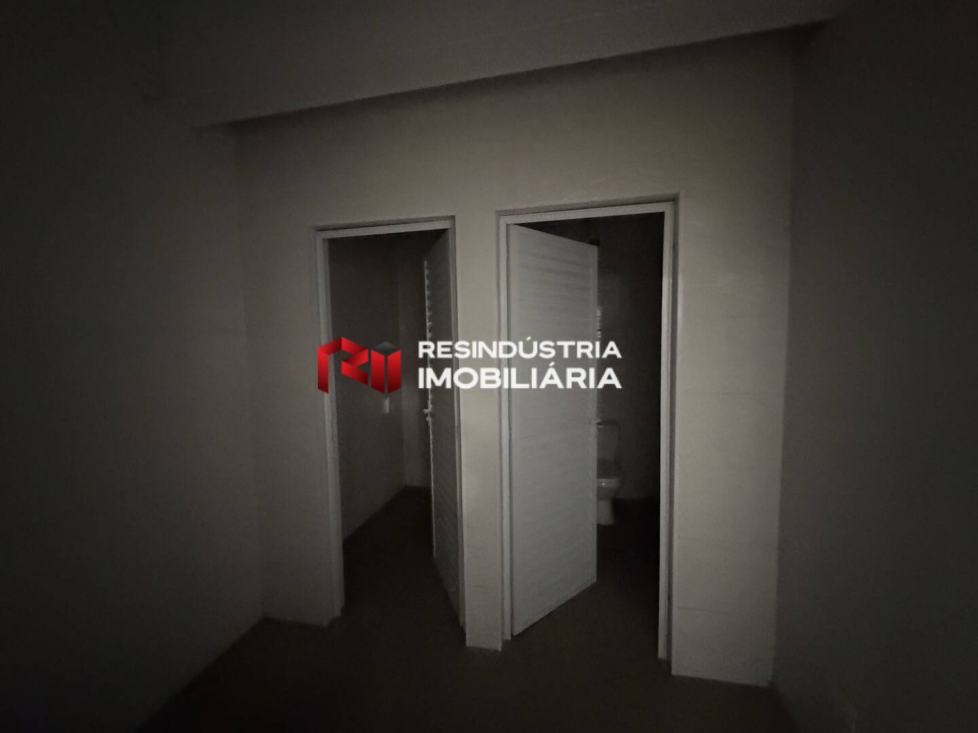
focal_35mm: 14
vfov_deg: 85.7
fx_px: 396
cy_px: 366
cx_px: 489
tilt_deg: -2.4
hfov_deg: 102.1
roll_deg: +0.9
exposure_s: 1/30
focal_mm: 2.22
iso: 3200
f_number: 2.2
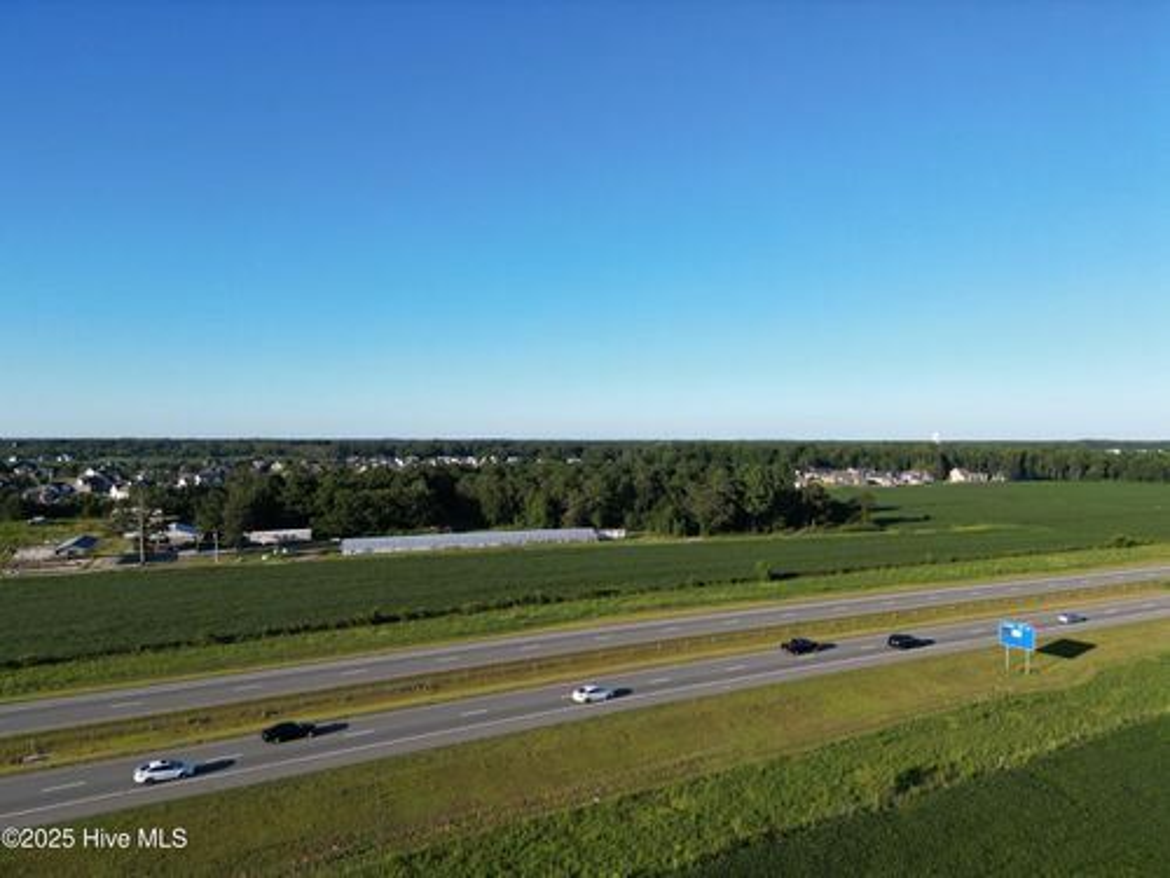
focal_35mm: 24
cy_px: 439
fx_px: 811
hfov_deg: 71.6
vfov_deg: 56.8
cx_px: 585
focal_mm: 6.72
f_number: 1.7
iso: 110
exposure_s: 1/2000
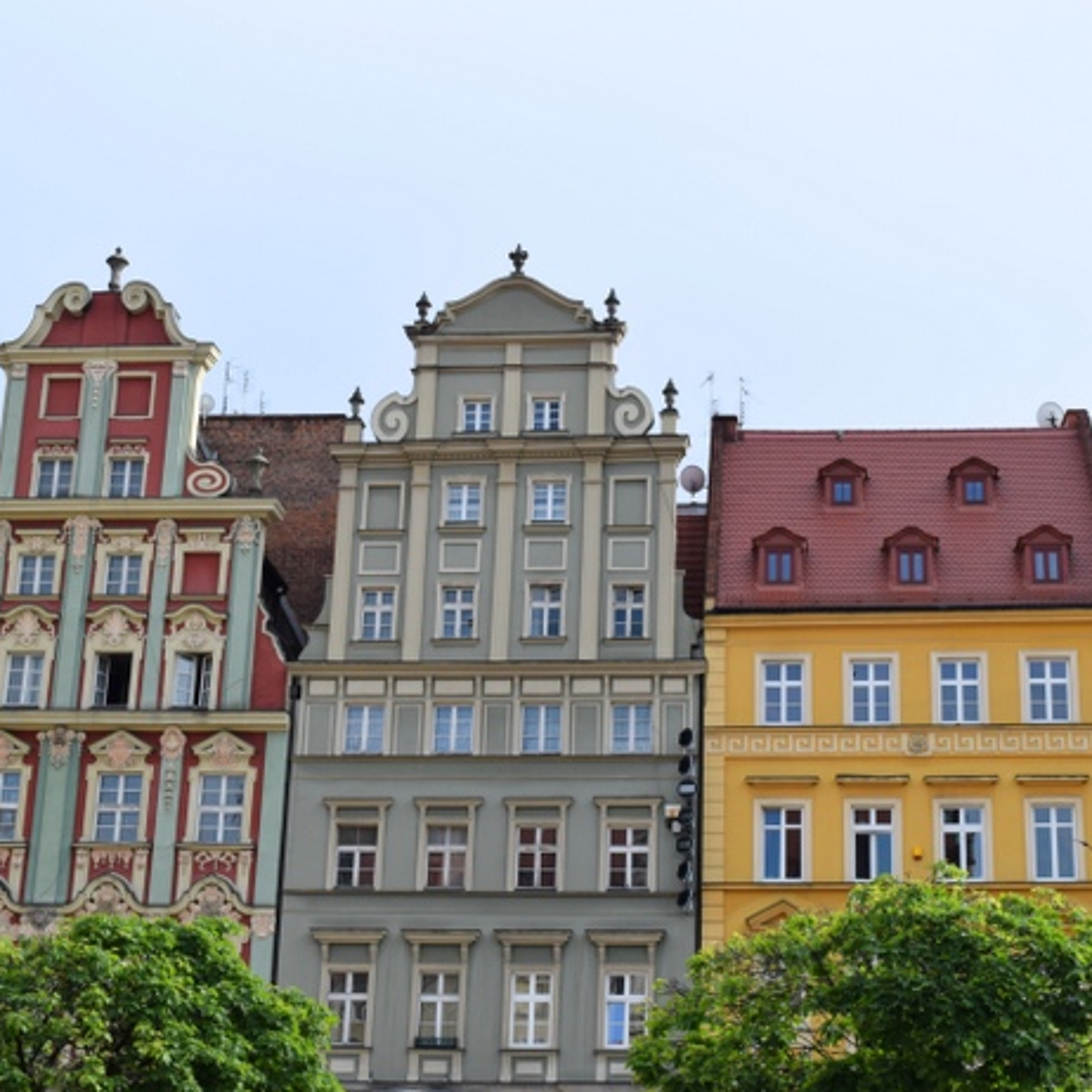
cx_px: 714
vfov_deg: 29.6
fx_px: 2070
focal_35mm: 58
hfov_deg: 29.4
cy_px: 547
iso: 200
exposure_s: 1/320
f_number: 9
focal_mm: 30
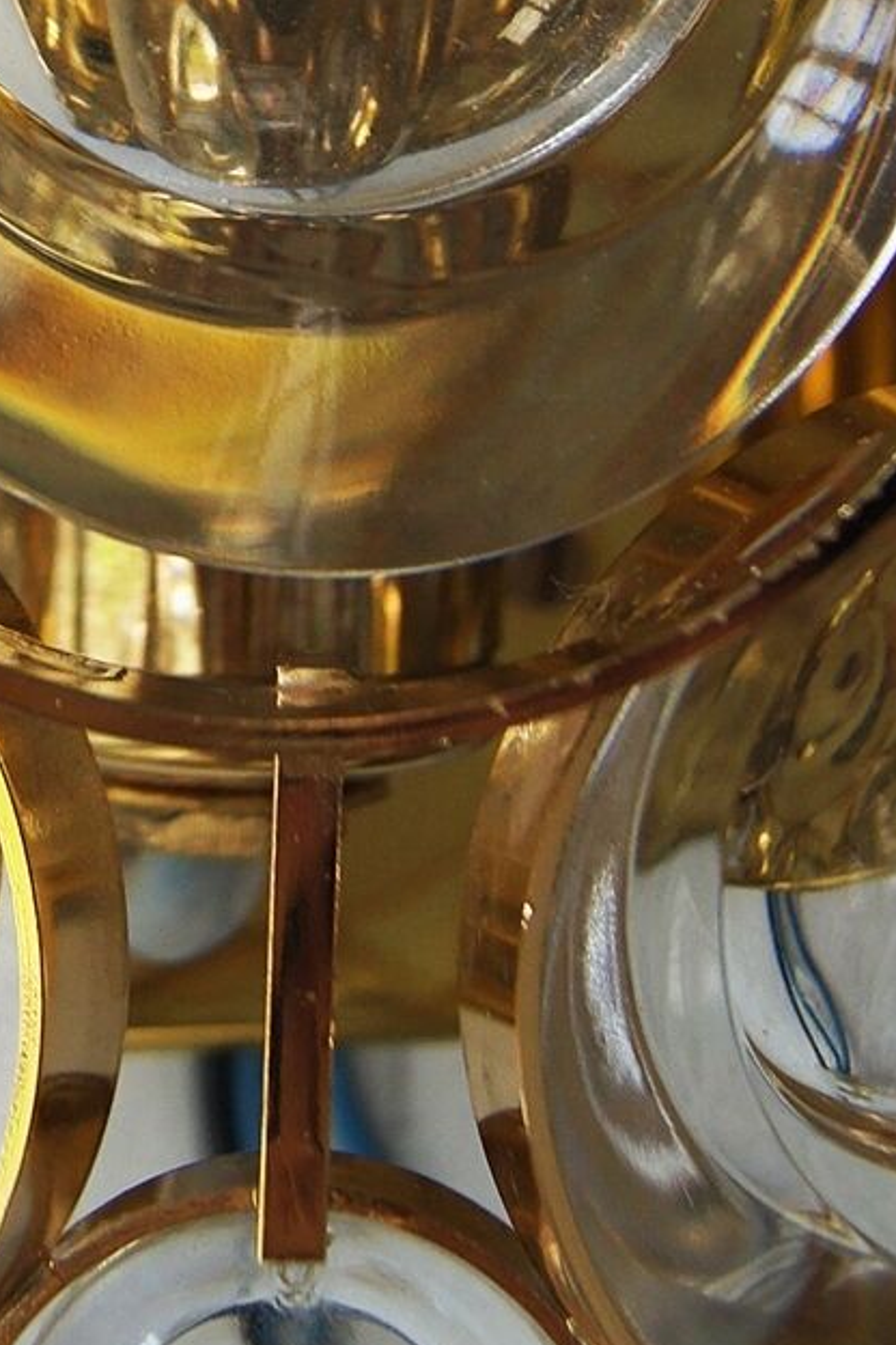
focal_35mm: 125
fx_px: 4666
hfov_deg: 10.7
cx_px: -249
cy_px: -278
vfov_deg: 15.8
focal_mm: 26
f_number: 5.6
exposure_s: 1/250
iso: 400
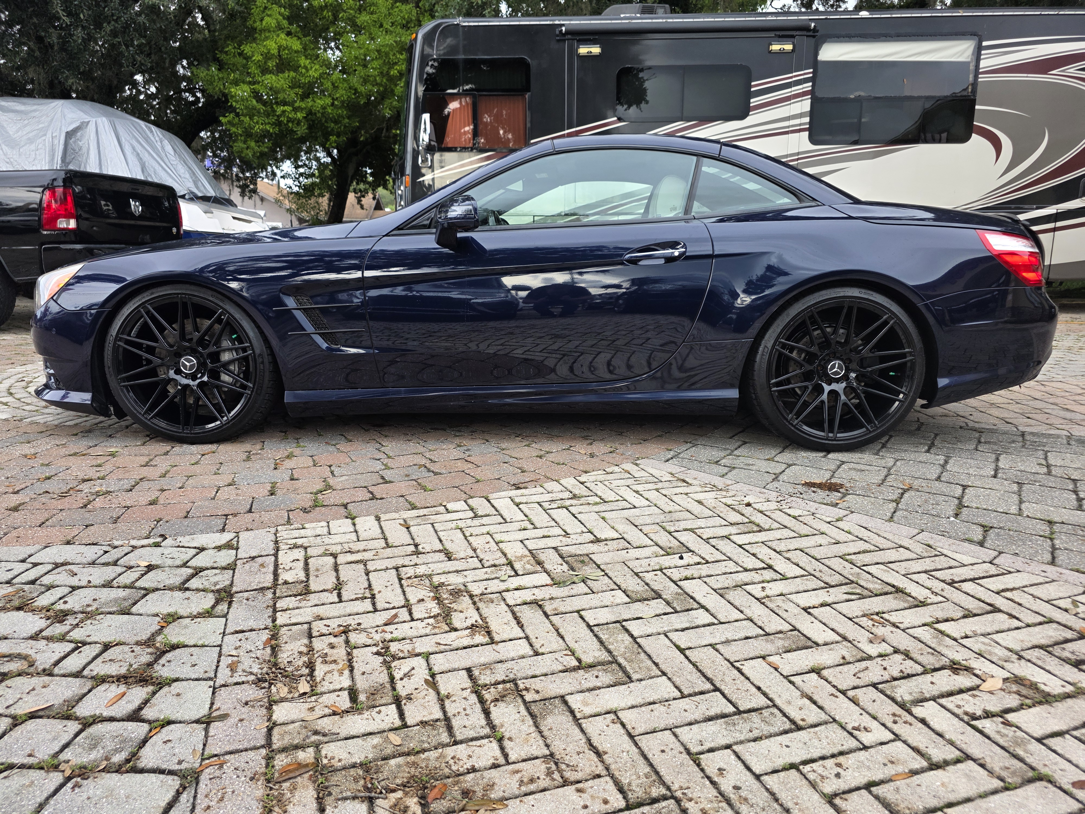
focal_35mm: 23
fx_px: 721
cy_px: 407
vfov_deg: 58.9
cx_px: 542
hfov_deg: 73.9
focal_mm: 6.3
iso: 64
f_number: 1.7
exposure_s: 1/359
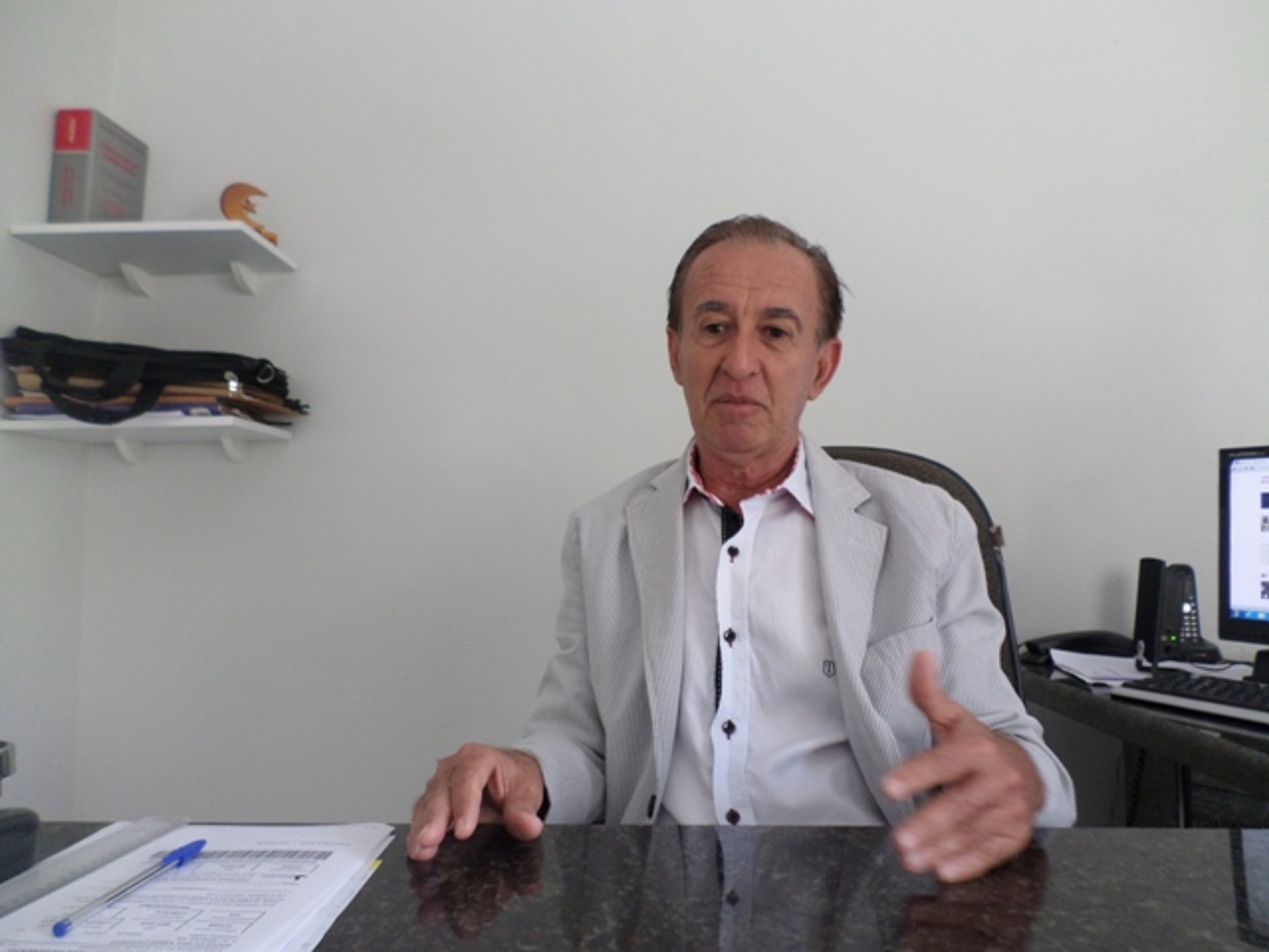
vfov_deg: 54.9
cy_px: 476
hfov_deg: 69.4
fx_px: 916
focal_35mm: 25
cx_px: 634
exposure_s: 1/30
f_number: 2.5
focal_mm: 4.5
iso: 160
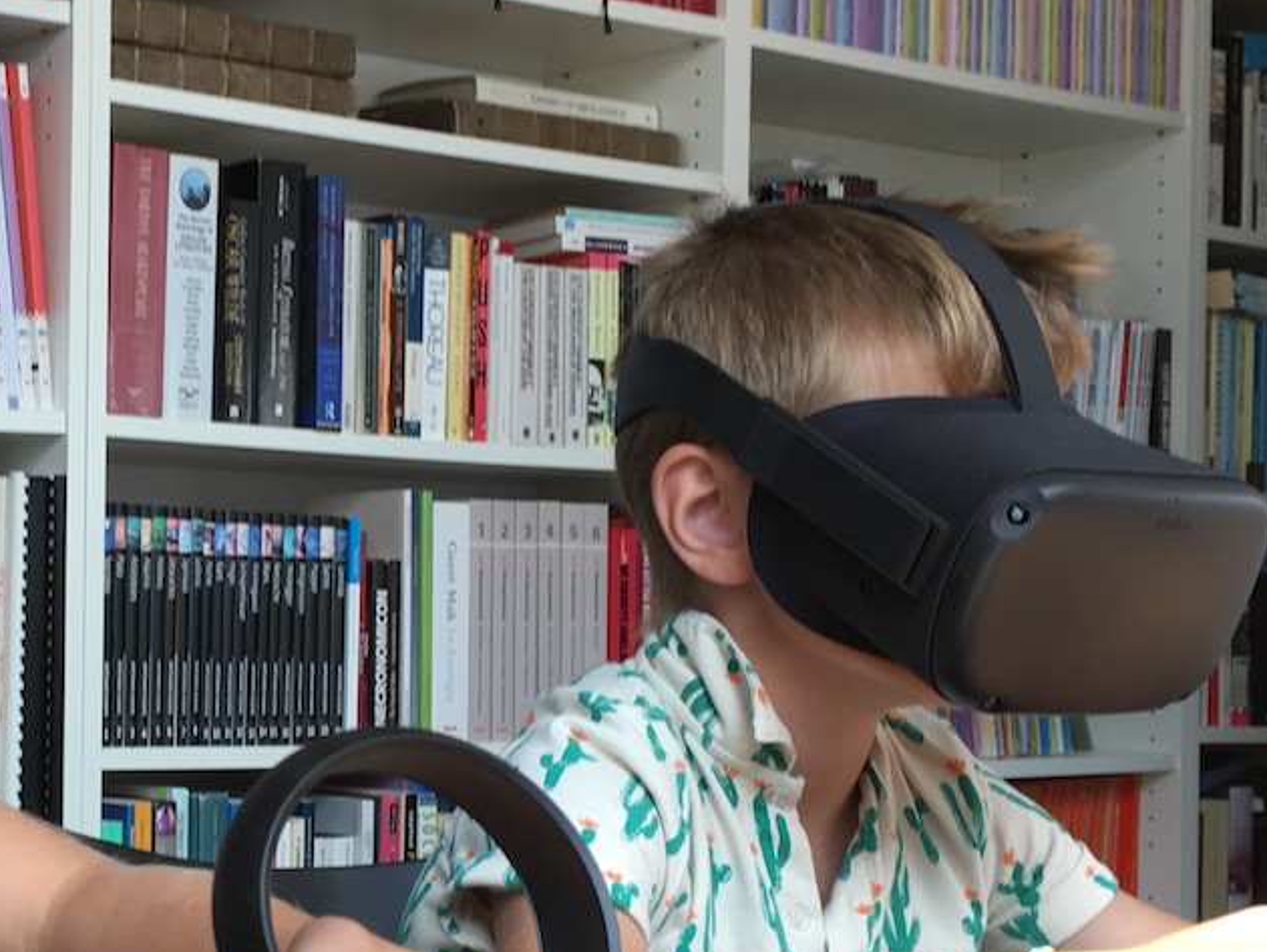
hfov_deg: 27.2
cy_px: 631
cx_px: 147
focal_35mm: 69
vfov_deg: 21.2
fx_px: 2526
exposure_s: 1/50
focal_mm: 4.15
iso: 32
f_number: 2.2
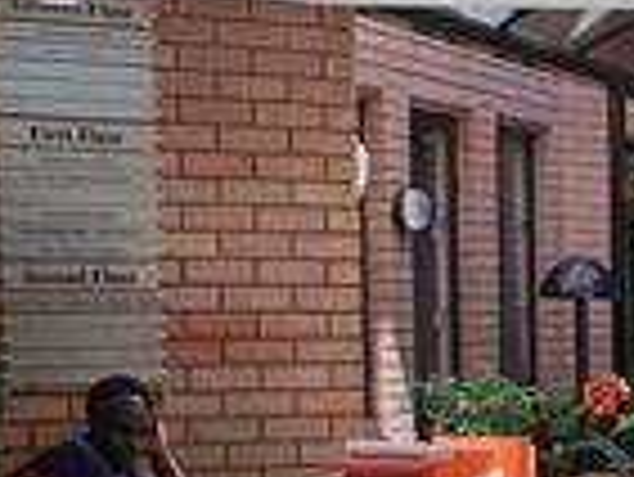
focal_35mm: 118
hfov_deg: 14.8
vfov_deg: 12.4
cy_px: 518
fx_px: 2163
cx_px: 1097
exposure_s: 1/160
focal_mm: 4.3
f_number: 2.4
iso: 50
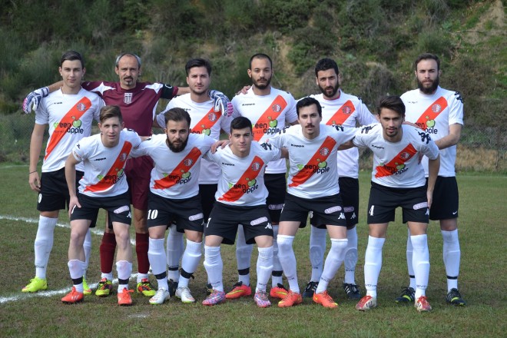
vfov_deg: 13.4
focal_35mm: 102
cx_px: 254
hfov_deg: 20.0
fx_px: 1436
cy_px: 169
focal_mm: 68
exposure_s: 1/1000
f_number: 5
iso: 400
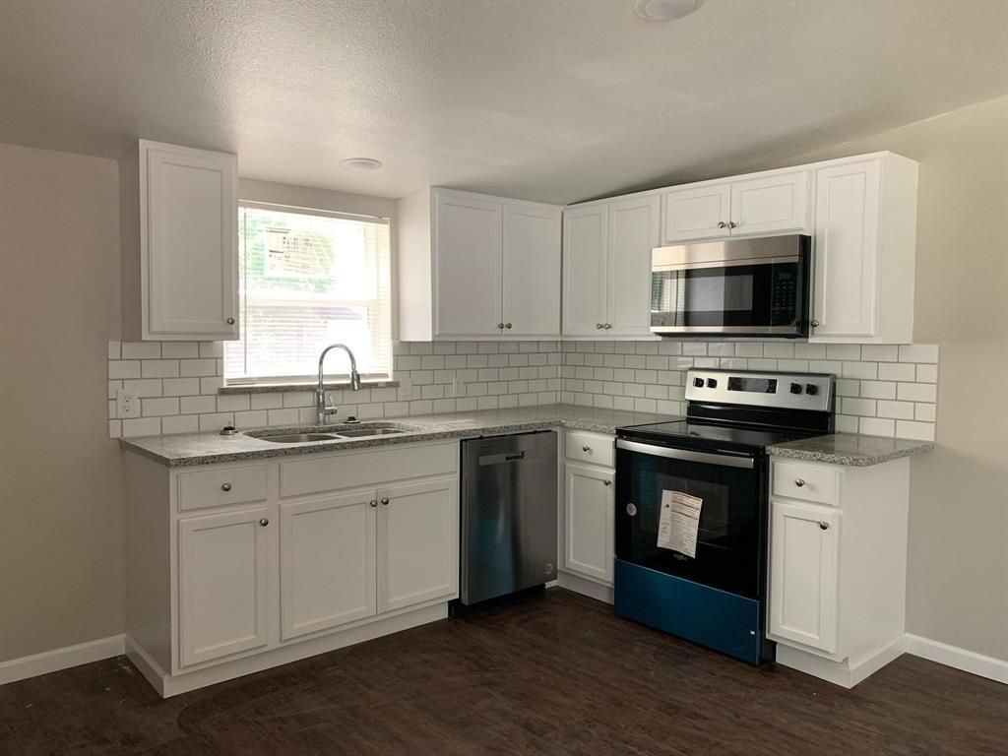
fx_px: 757
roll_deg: -0.6
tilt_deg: -2.9
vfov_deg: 53.1
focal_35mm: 26
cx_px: 504
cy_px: 378
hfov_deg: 67.3
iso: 200
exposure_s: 1/60
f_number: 1.8
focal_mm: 4.25
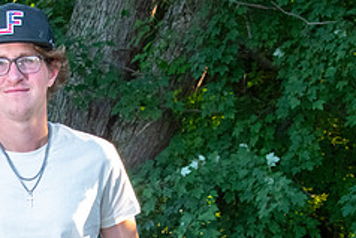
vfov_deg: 11.6
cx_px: 73
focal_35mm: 117
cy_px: 222
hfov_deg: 17.3
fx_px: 1158
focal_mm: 48
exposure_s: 1/160
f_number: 9
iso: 4000
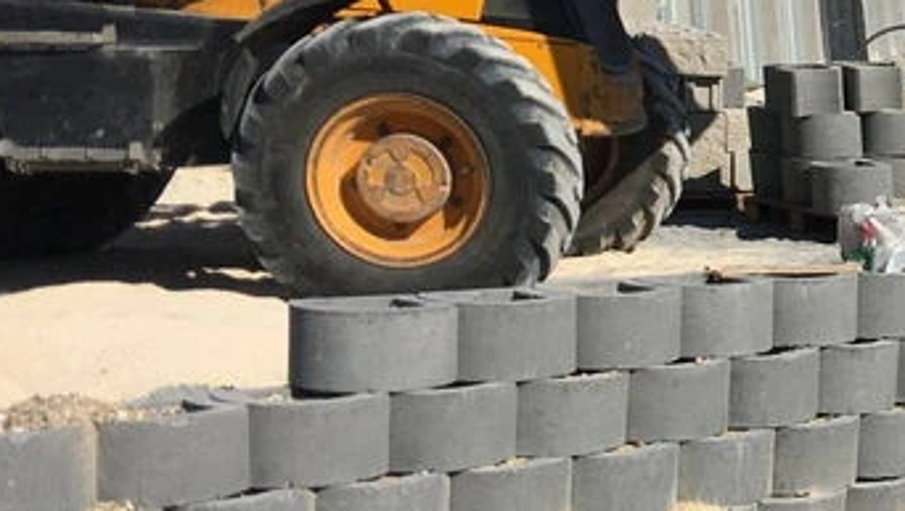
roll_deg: +0.9
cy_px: 164
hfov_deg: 20.8
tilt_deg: -2.9
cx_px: 1193
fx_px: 2233
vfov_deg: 13.0
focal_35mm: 93
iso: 25
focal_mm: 4.15
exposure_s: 1/2959
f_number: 2.2
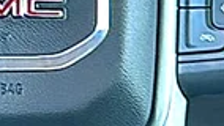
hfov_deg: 8.3
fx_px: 1533
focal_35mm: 258
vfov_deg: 4.7
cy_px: 13
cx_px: -11
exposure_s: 1/48
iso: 64
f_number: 1.78
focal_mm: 6.86
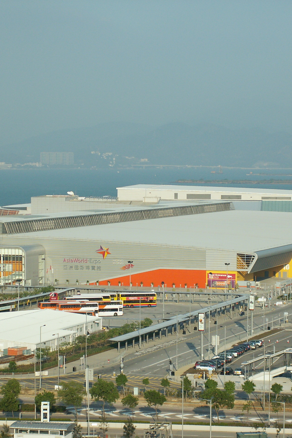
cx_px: 144
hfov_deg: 11.1
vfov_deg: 16.7
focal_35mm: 123
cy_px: 219
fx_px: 1496
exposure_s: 1/1000
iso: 50
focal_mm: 14.76
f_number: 3.5
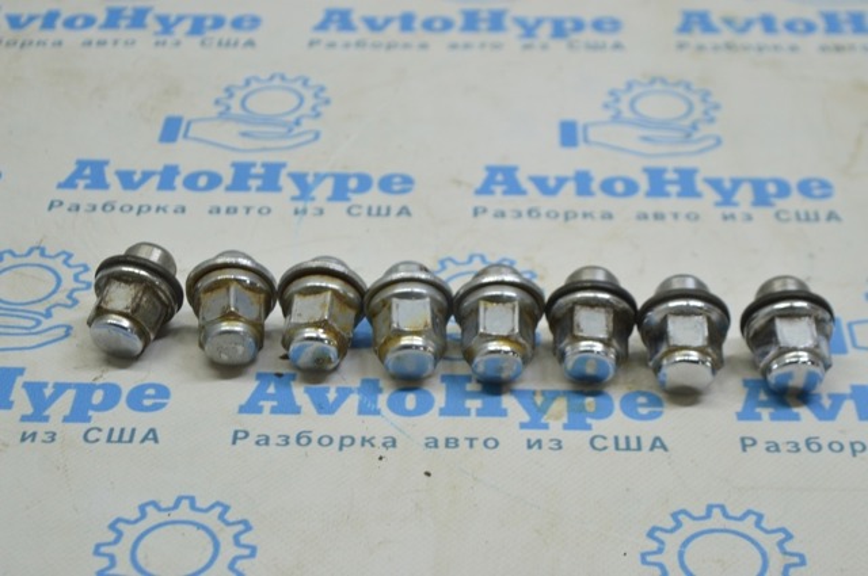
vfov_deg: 18.1
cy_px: 288
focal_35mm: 75
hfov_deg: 27.0
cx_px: 434
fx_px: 1806
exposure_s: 1/30
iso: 400
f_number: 5.6
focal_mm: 50
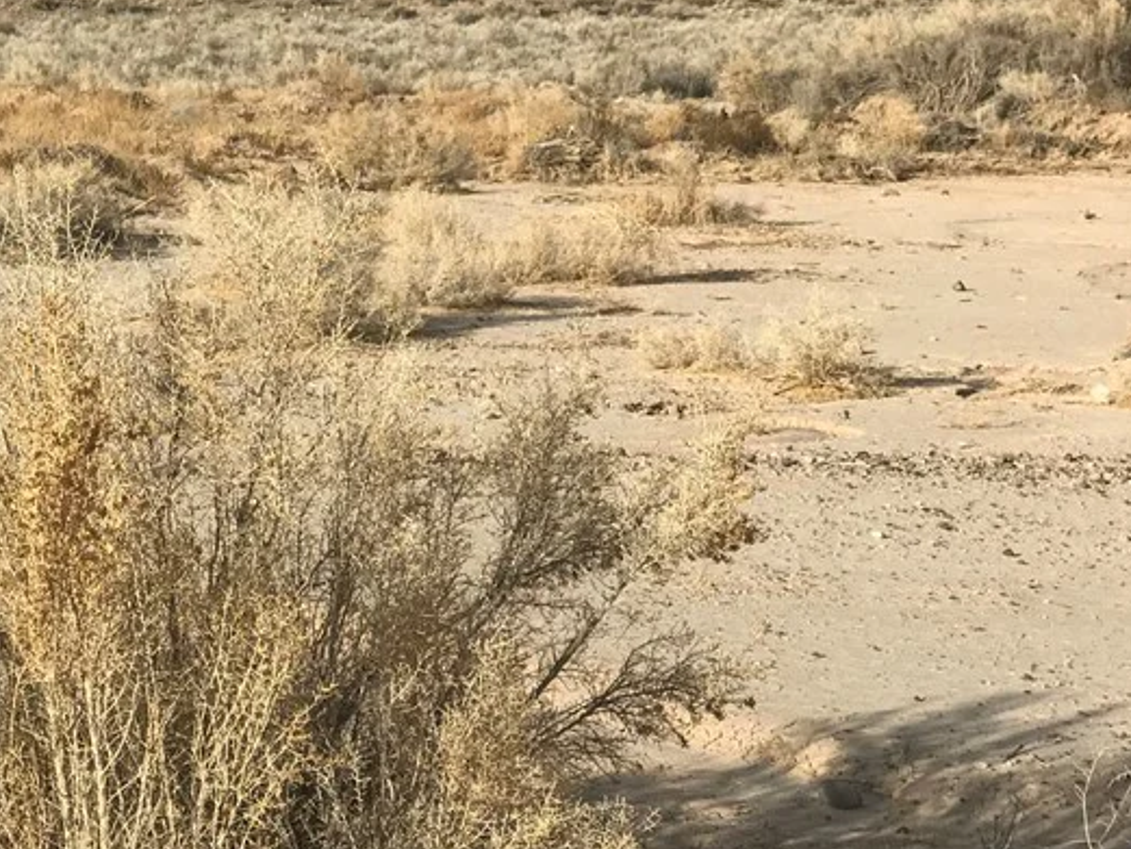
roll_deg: +0.8
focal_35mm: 112
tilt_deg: -7.3
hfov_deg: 17.2
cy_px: 480
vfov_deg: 13.2
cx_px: 33
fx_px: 3660
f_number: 2.8
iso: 20
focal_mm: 6.6
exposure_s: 1/1368
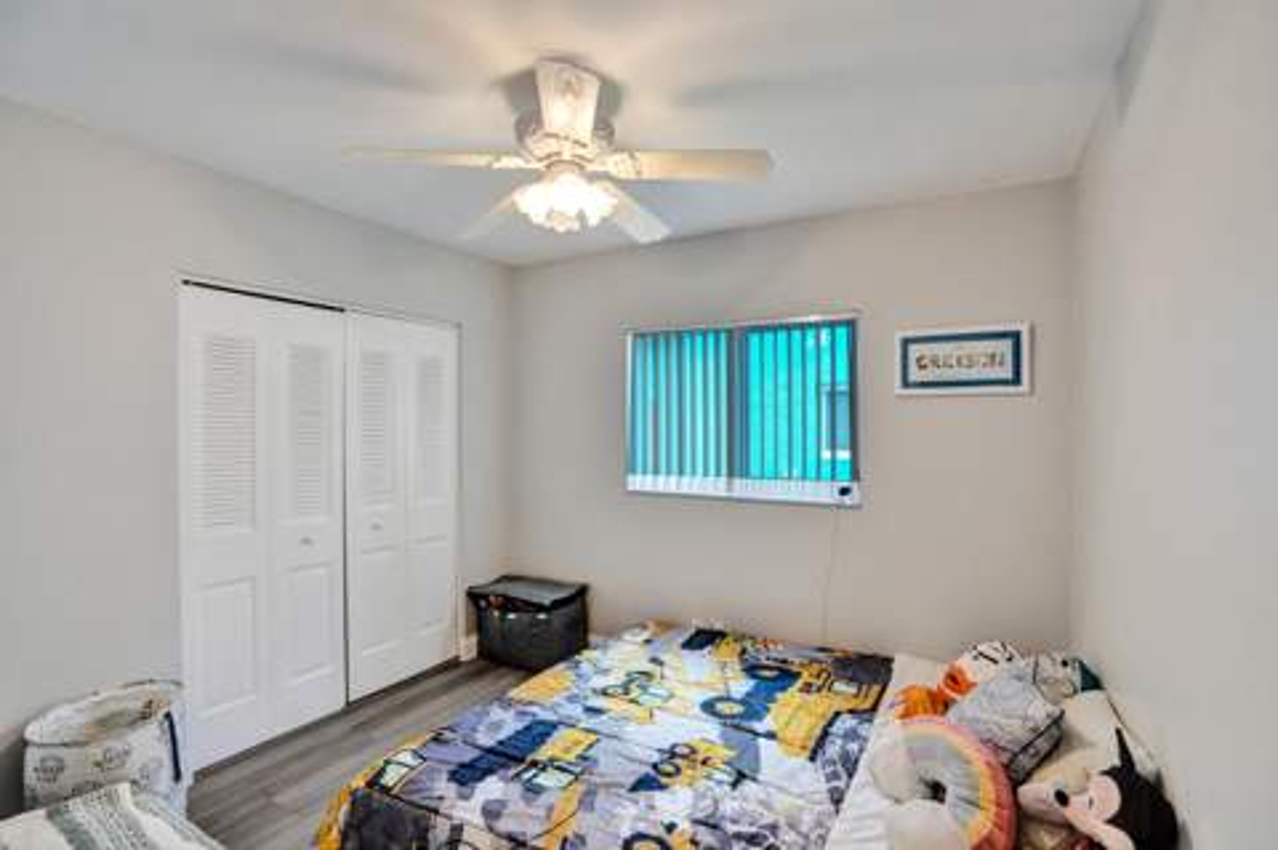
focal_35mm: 16
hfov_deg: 96.8
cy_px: 425
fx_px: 567
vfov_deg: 73.6
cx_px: 639
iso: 1600
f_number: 7.1
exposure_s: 1/100
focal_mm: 16
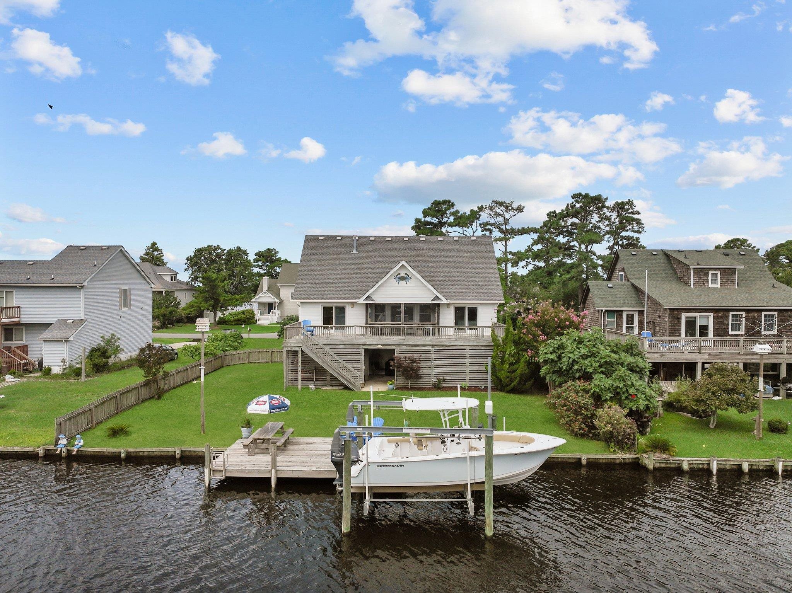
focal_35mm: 24
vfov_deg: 56.8
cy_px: 296
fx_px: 549
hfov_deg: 71.6
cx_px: 396
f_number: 2.8
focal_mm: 12.29
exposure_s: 1/8000
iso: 130
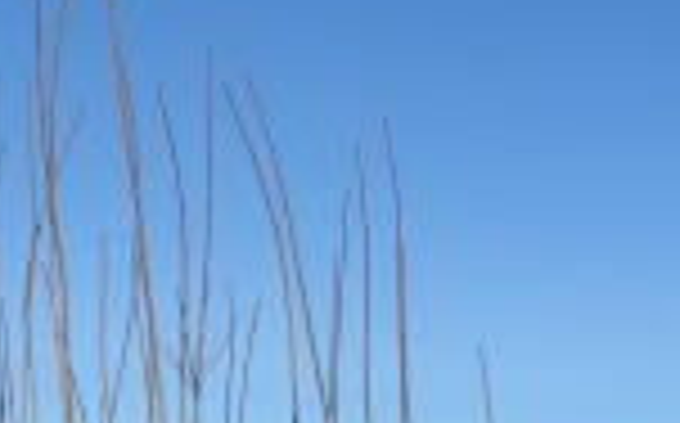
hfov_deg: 17.3
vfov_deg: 10.4
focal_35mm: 117
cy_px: 801
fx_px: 2166
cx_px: -36
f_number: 6.3
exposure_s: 1/346
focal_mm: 4.6
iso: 64
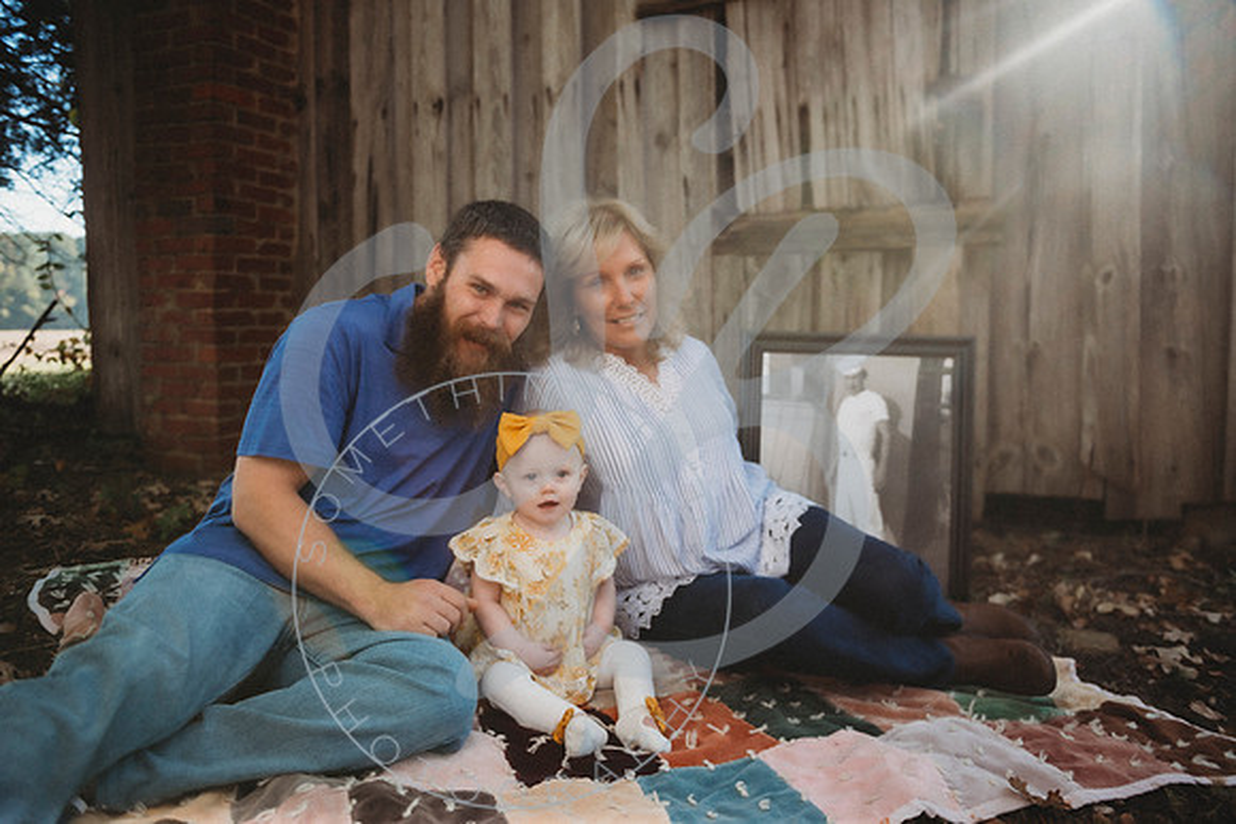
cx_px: 624
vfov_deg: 45.7
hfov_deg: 64.6
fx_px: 978
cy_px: 412
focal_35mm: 28
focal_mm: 28
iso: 100
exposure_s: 1/320
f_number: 2.8
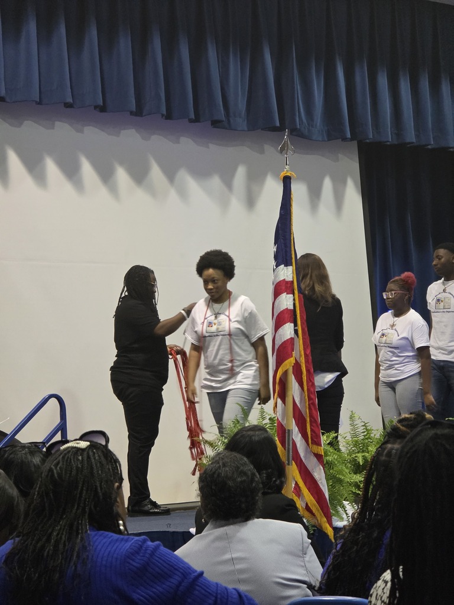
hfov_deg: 12.9
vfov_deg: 17.1
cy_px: 302
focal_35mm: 115
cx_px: 227
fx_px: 2011
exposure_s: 1/40
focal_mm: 18.6
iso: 1000
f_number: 3.4
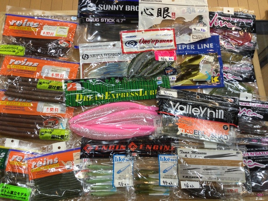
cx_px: 134
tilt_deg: -73.2
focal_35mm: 31
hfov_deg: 58.4
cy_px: 100
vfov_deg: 45.4
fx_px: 240
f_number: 2.4
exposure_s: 1/60
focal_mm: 3.3
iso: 32
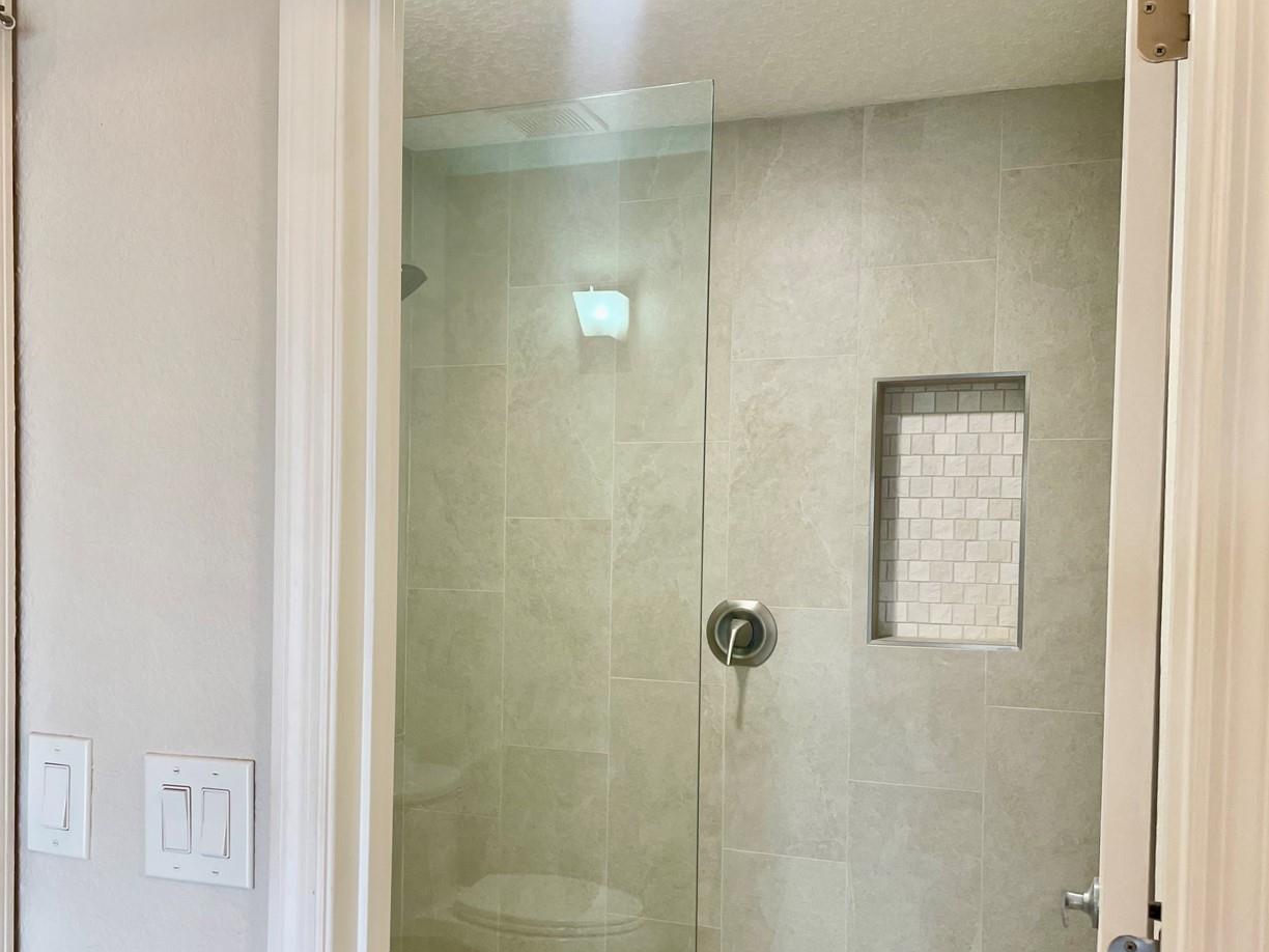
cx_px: 546
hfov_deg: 53.8
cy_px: 555
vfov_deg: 41.7
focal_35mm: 34
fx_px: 1246
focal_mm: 4.2
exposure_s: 1/60
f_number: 1.6
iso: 64
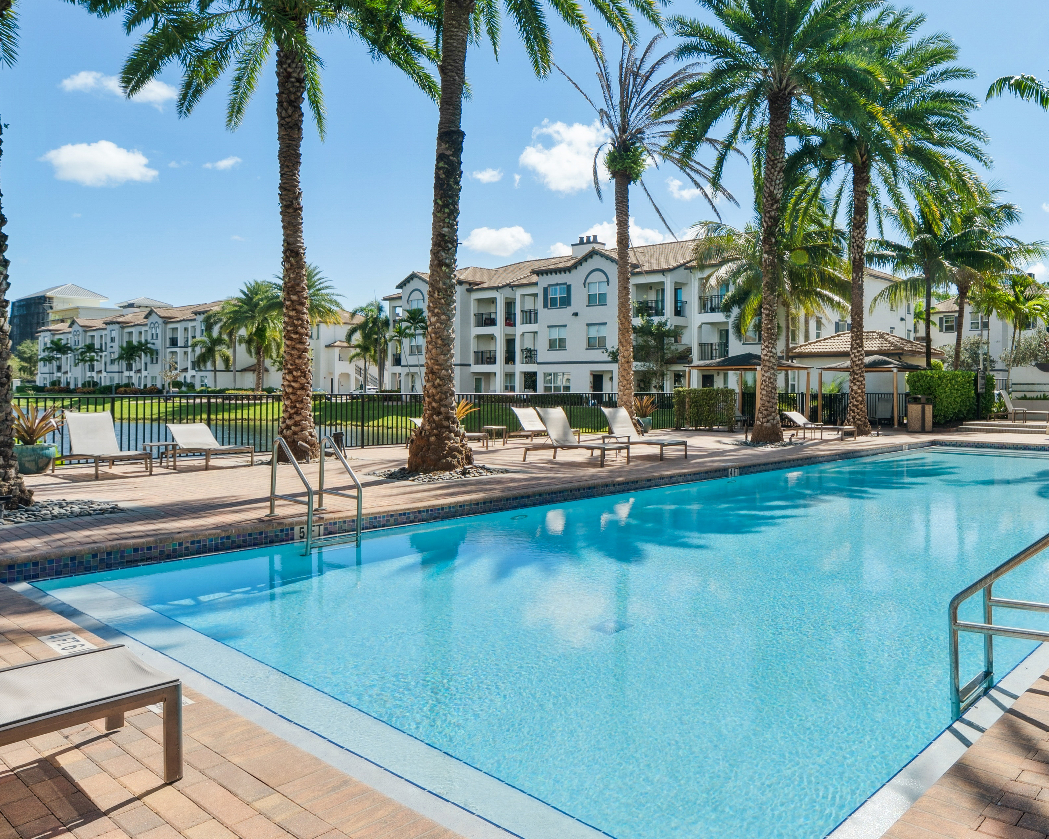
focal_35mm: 25
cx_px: 764
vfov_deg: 56.7
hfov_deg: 64.7
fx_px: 776
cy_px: 379
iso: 100
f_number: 9
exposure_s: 1/320
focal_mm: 14
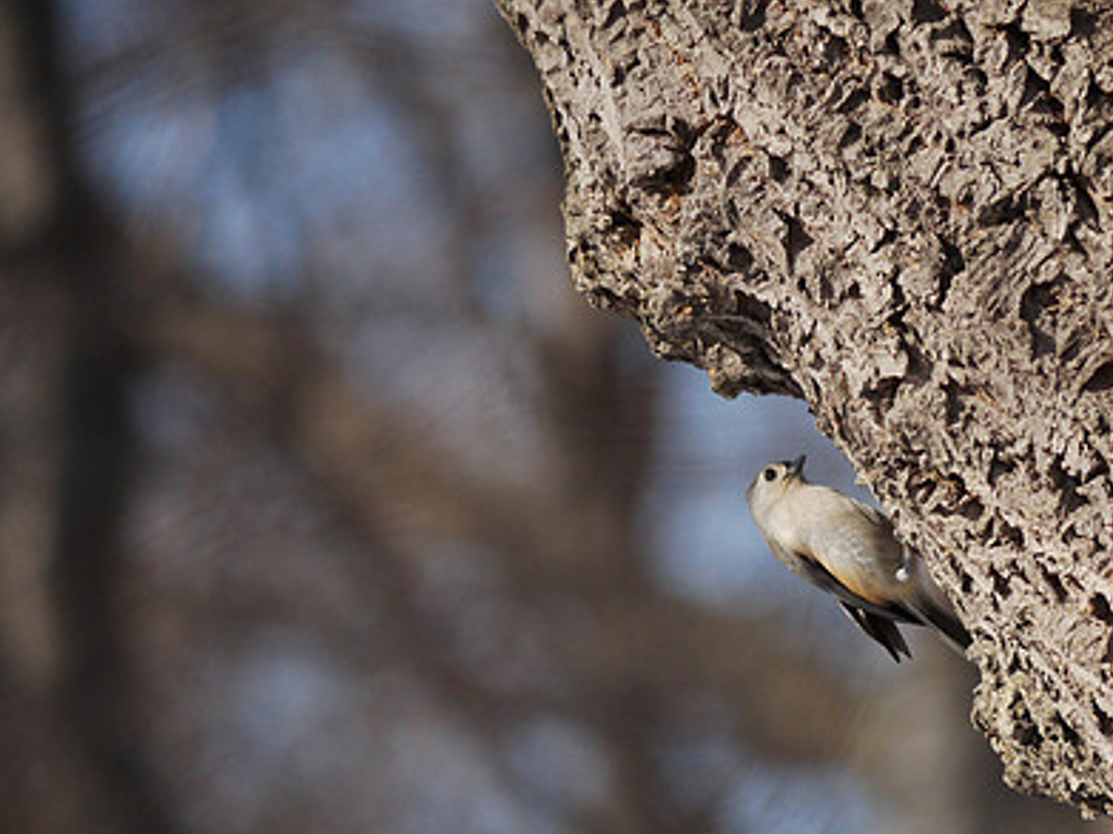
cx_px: 808
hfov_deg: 2.2
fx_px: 28607
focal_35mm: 890
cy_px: 531
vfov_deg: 1.7
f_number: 5.6
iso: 400
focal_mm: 300
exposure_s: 1/1600
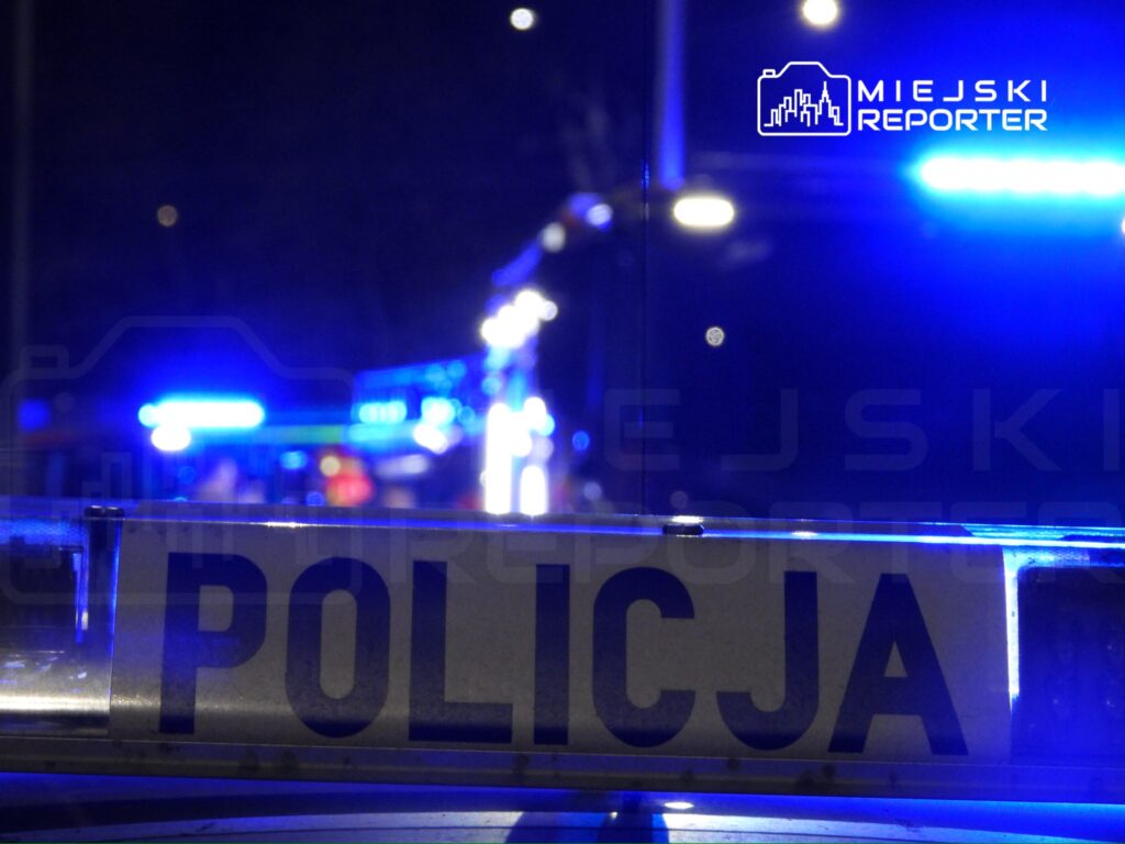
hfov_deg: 9.9
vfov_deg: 7.4
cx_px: 562
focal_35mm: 200
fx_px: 6500
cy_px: 422
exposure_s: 1/15
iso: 720
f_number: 4.5
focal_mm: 35.9
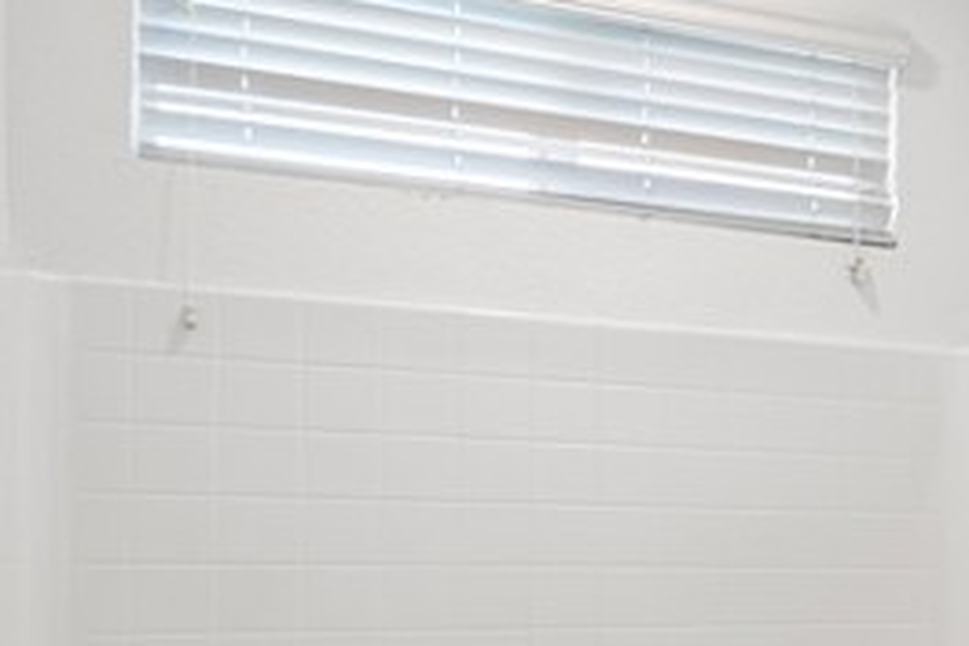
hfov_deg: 25.0
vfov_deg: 21.4
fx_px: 1669
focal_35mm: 62
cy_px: 589
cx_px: 1439
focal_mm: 16
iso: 250
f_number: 4
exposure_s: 1/25
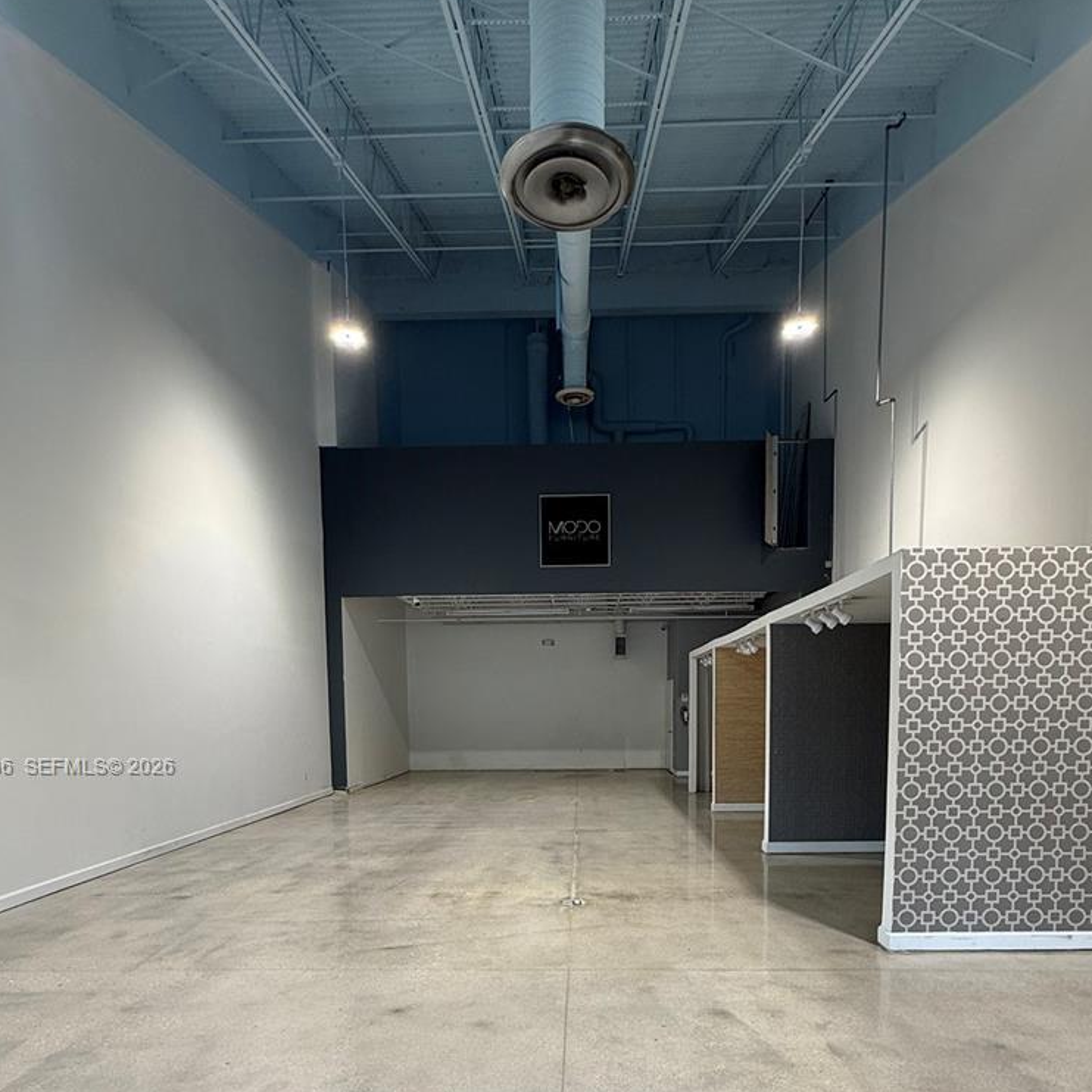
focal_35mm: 20
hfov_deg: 74.8
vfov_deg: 71.5
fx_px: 714
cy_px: 768
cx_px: 564
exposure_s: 1/99
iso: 100
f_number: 2.2
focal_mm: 2.22
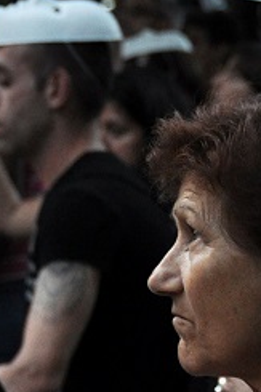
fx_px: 2973
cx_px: 232
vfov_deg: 7.5
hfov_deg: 5.0
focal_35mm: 273
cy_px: 392
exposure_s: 1/80
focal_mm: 52
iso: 800
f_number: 4.8
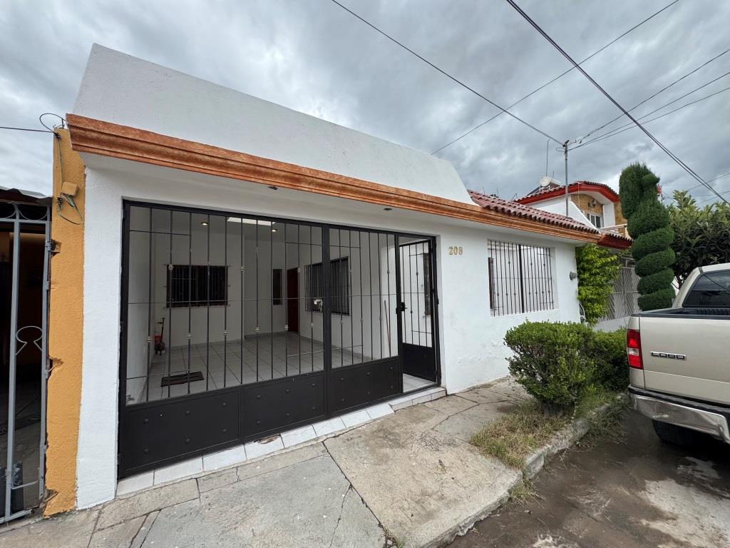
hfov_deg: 102.1
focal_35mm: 14
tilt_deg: +3.0
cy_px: 274
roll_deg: +2.0
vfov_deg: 85.7
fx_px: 295
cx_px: 365
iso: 50
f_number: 2.2
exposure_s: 1/849
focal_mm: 2.22
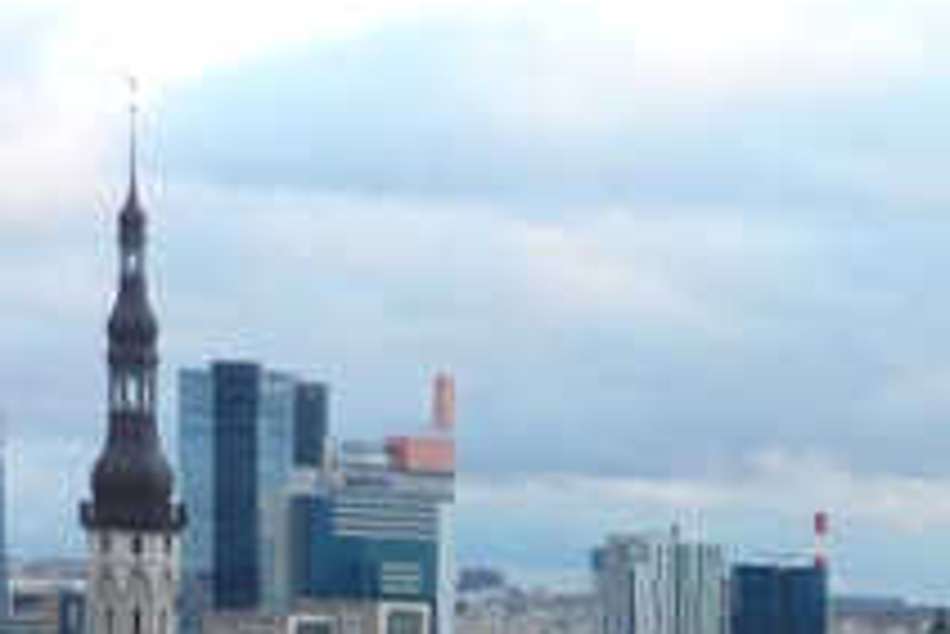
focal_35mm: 125
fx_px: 3301
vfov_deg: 10.4
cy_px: 1084
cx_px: 1211
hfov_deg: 15.6
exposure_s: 1/80
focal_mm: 5.5
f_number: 2.8
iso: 100
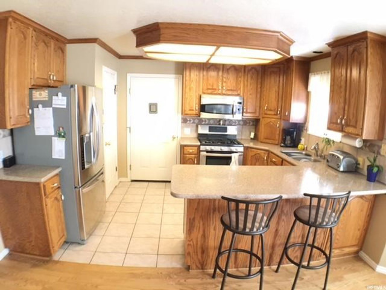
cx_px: 193
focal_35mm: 29
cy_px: 145
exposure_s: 1/30
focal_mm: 4.15
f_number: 2.2
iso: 200
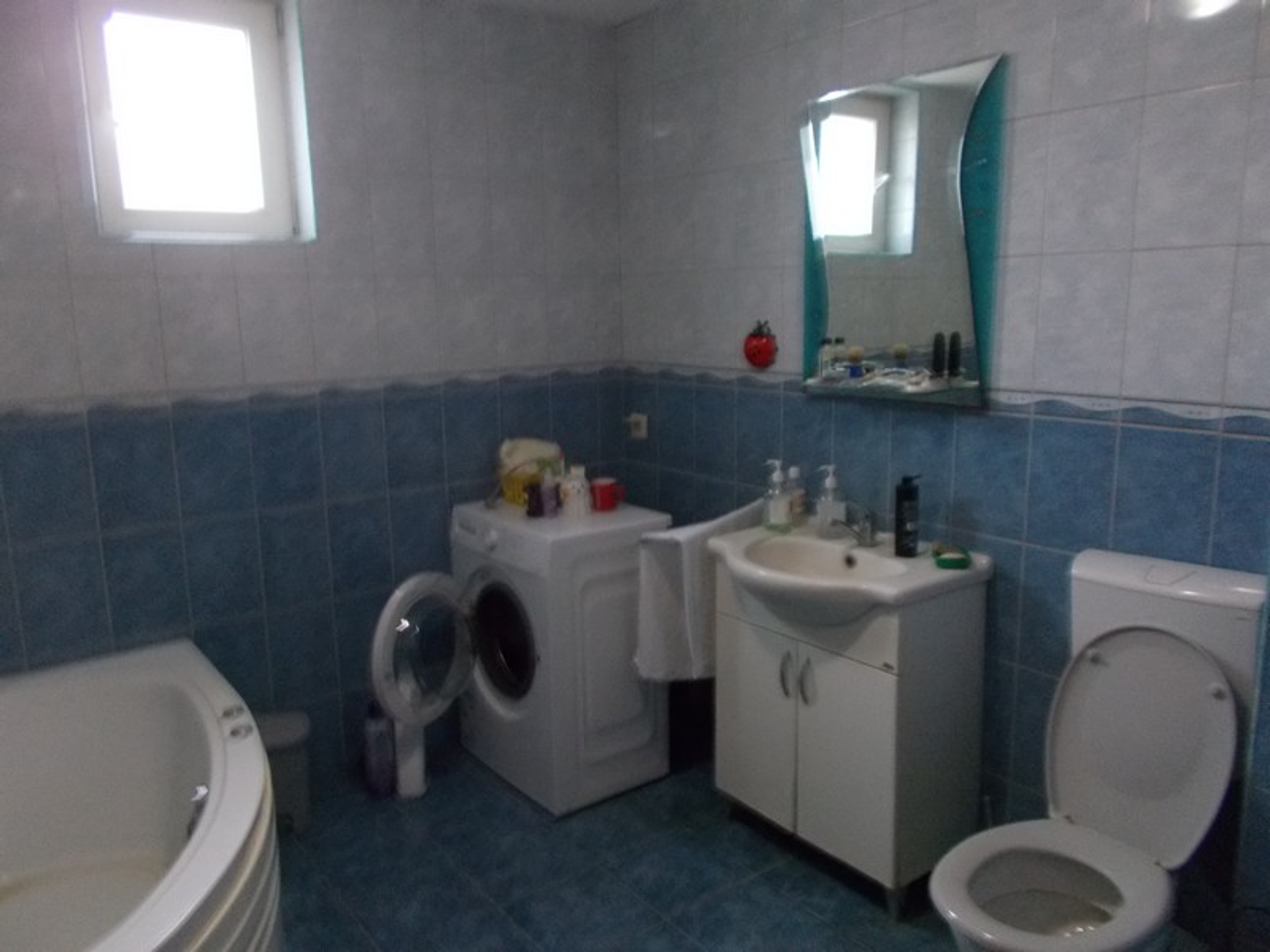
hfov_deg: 67.3
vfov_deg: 53.1
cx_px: 635
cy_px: 476
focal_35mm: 26
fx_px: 954
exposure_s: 1/15
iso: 400
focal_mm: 4.6
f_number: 3.2
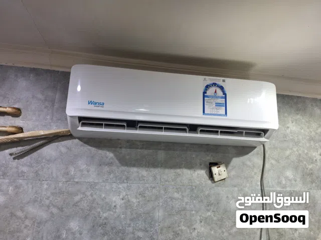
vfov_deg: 58.9
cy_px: 120
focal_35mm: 23
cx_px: 160
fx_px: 213
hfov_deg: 73.9
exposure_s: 1/40
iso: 125
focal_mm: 5.54
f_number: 1.8
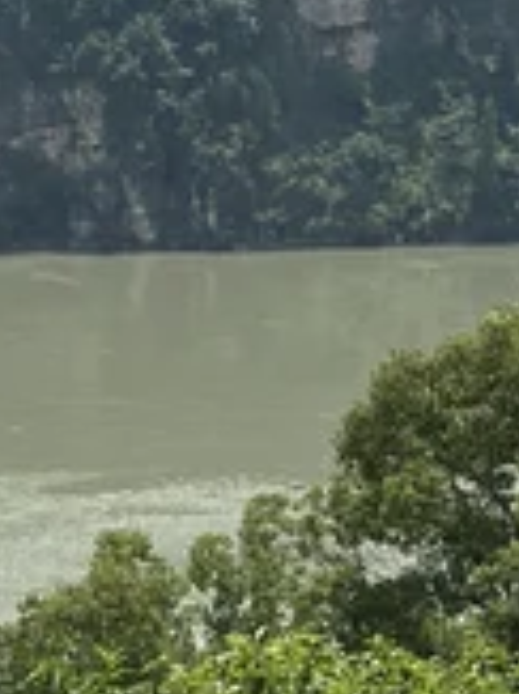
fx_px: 4524
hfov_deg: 6.6
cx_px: 387
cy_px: -387
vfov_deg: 8.5
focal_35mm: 226
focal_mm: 6.86
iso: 100
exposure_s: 1/12048
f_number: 1.78
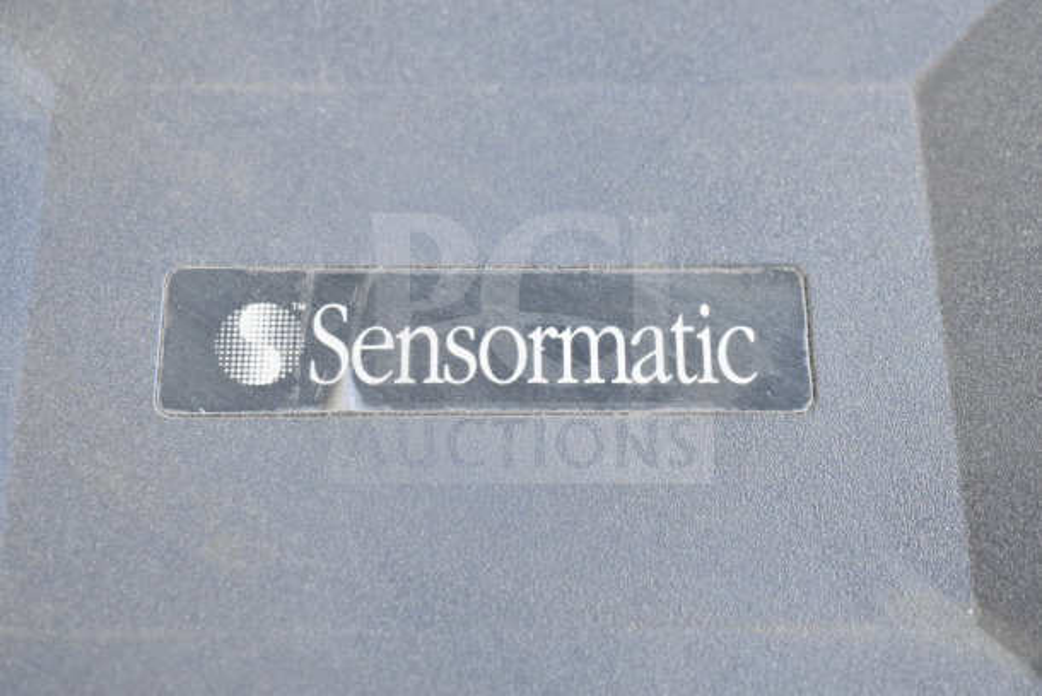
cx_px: 521
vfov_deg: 25.8
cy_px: 348
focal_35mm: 52
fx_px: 1520
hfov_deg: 37.8
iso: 3600
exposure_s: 1/60
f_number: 4.5
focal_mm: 35
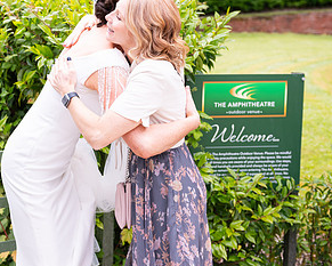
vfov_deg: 21.5
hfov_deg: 26.2
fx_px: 698
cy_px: 102
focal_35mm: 71
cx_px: 63
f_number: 3.5
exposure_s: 1/1600
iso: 250
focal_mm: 38
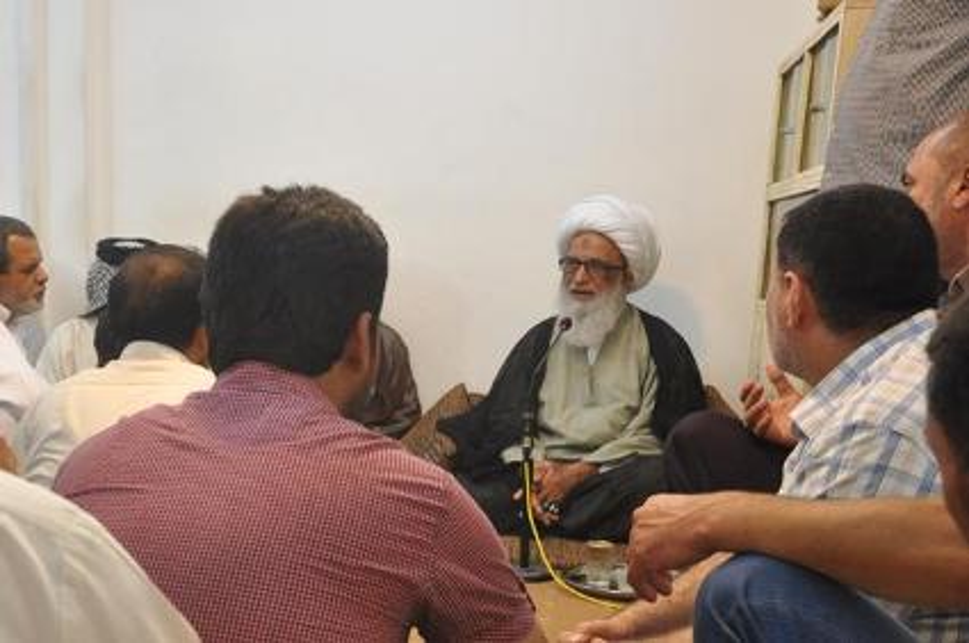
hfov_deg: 57.3
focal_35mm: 33
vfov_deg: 39.8
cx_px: 484
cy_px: 322
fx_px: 887
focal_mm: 22
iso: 1250
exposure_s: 1/60
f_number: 5
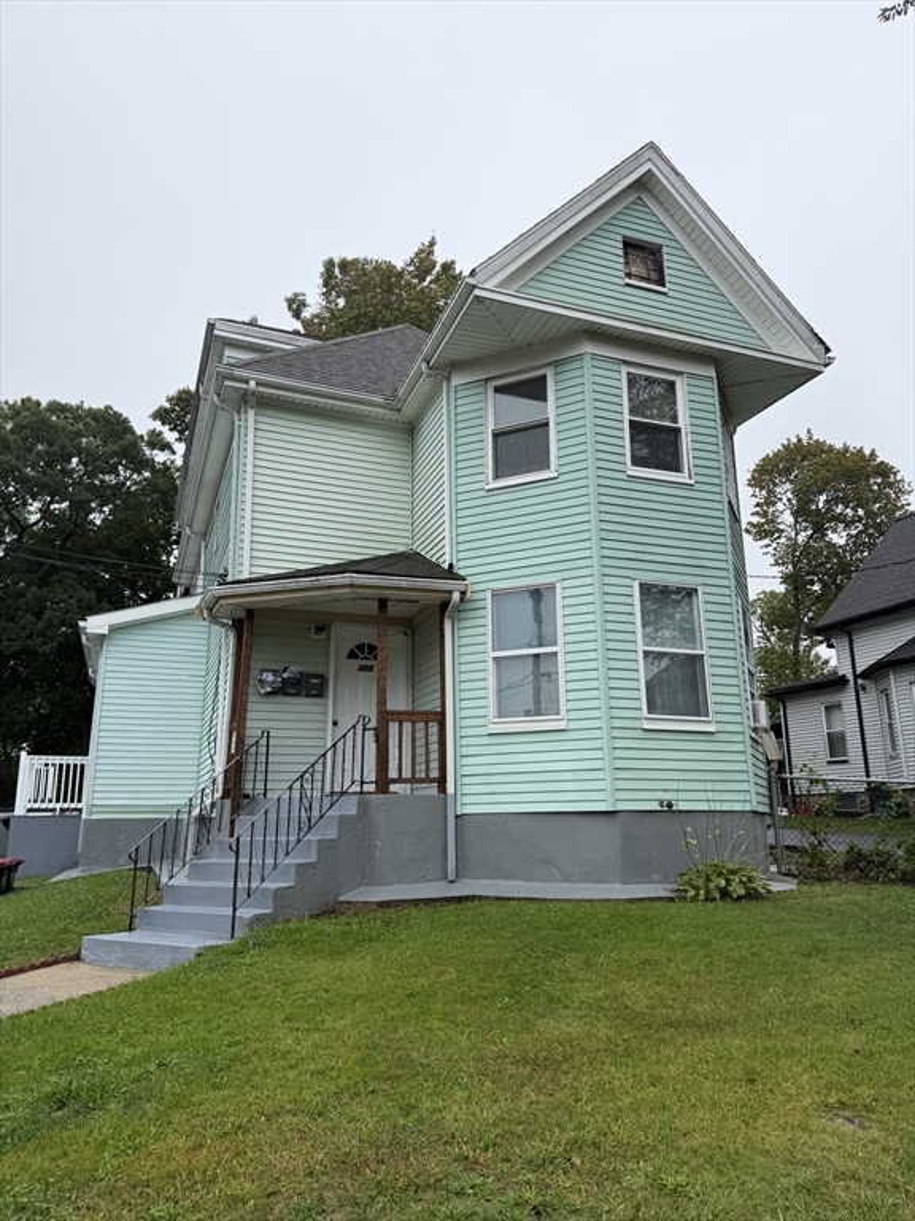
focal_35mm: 24
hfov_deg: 56.8
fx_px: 846
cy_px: 610
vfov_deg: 71.6
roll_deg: +0.0
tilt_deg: +14.4
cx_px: 458
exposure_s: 1/1292
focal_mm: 6.76
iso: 80
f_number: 1.78
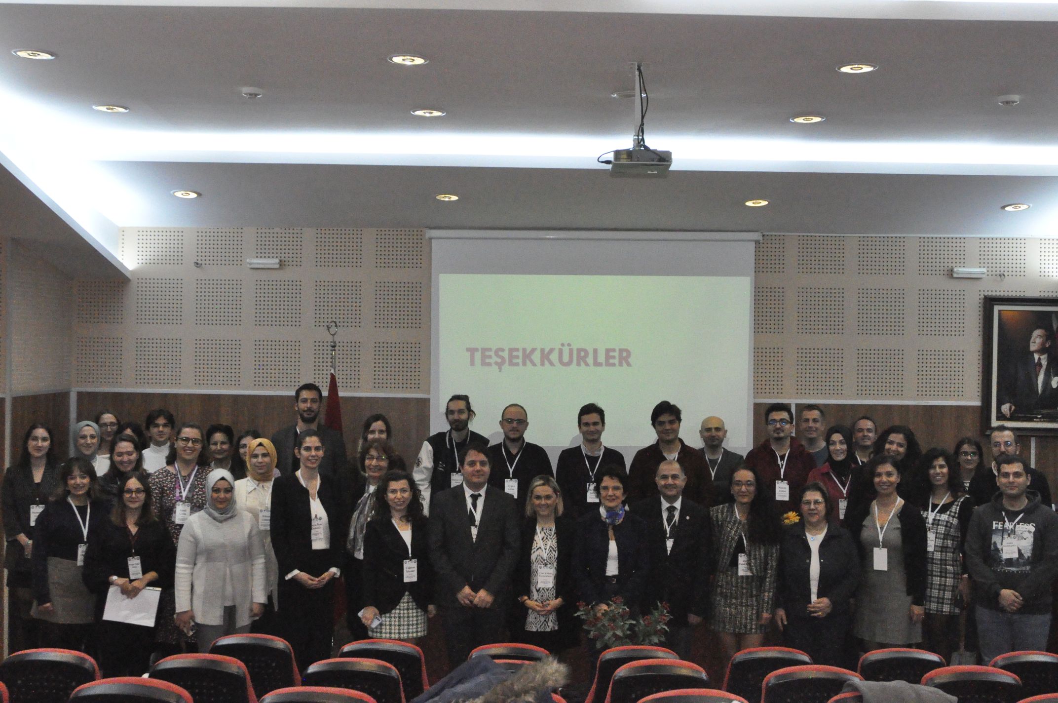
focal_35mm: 48
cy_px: 352
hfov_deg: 41.2
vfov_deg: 28.0
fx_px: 1409
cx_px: 529
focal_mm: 32
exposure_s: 1/200
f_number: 7.1
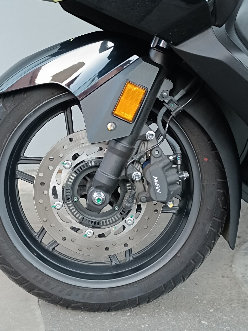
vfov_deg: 60.0
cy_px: 161
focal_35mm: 30
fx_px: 287
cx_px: 103
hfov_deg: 46.6
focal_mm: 6.14
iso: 1111
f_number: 1.65
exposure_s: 1/100
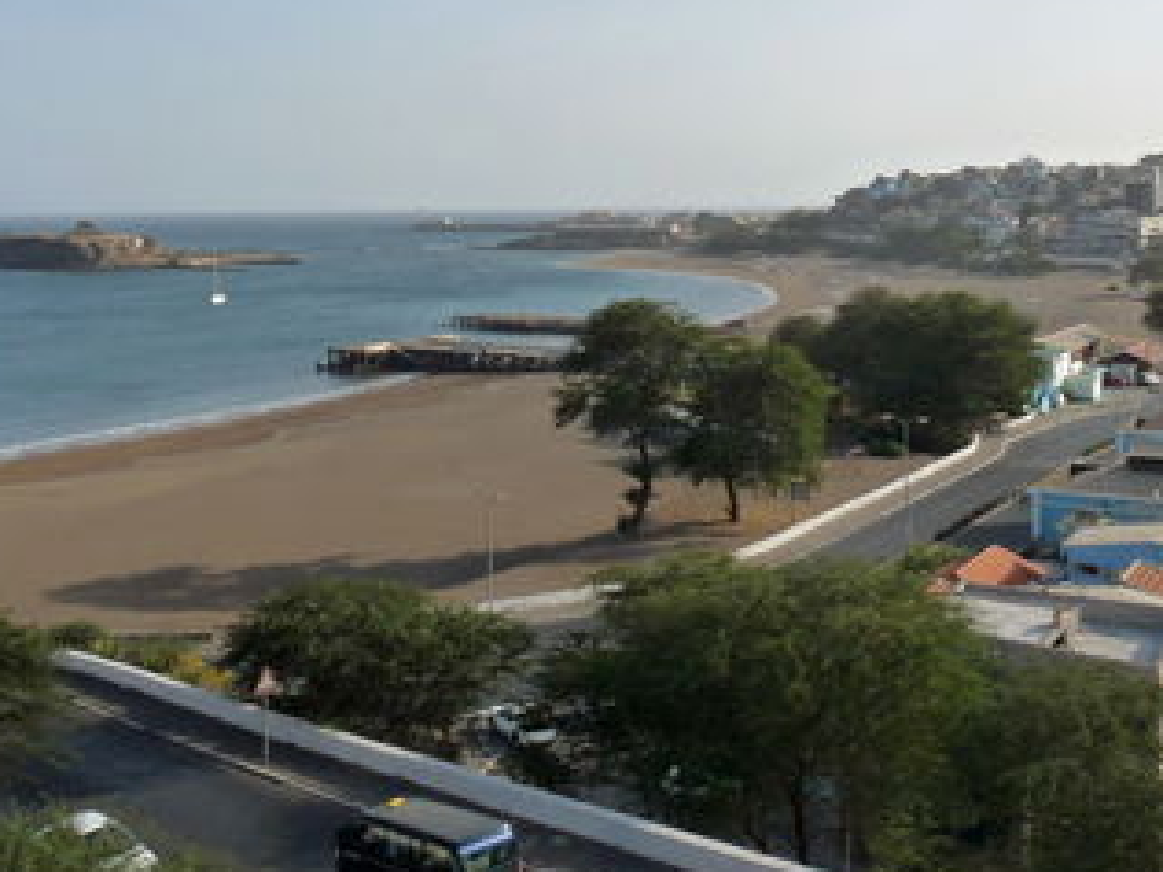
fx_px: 1377
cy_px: 232
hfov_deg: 45.8
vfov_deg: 34.5
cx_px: 556
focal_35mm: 41
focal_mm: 4.8
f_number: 6.3
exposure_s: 1/400
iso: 160
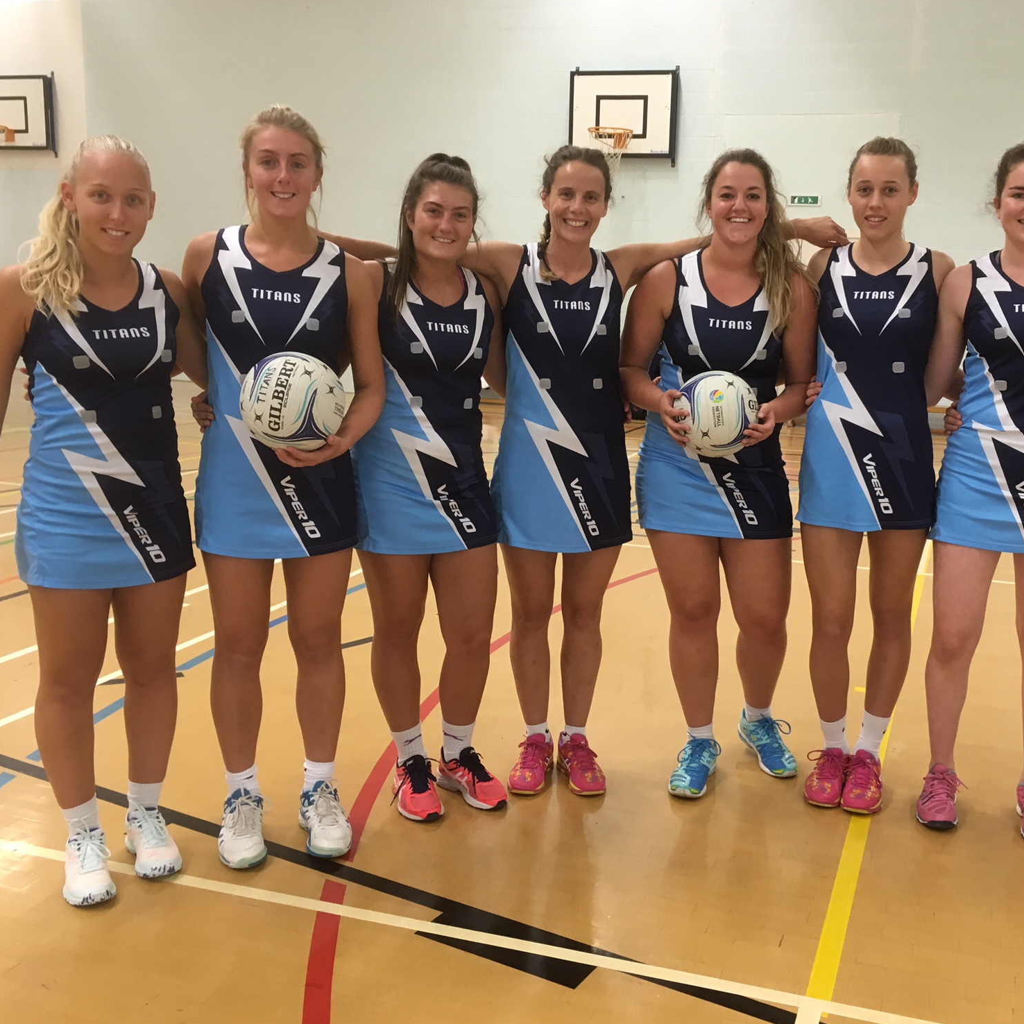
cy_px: 504
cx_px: 631
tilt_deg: -9.1
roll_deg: -2.9
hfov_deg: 46.9
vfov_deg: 47.2
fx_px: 1171
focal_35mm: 35
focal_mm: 4.15
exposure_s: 1/33
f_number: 2.2
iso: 80
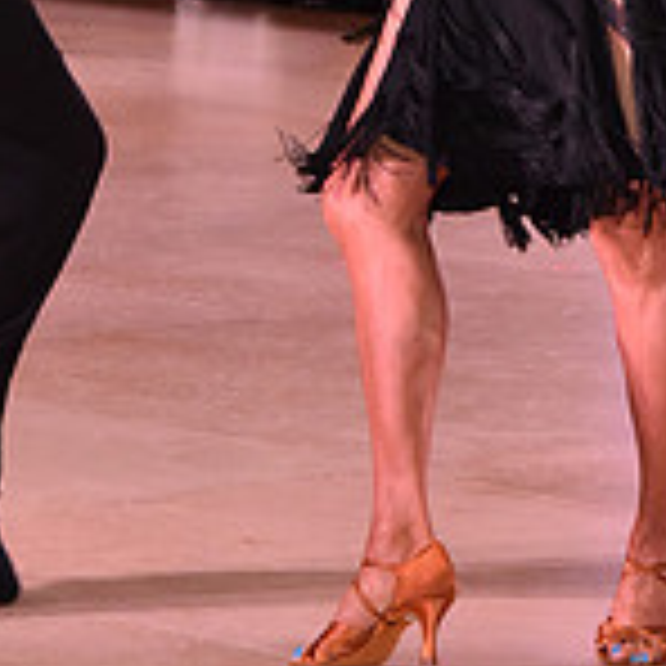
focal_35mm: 206
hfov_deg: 8.5
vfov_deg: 8.4
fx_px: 4484
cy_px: -189
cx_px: 173
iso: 2500
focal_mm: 62
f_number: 6.3
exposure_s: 1/320
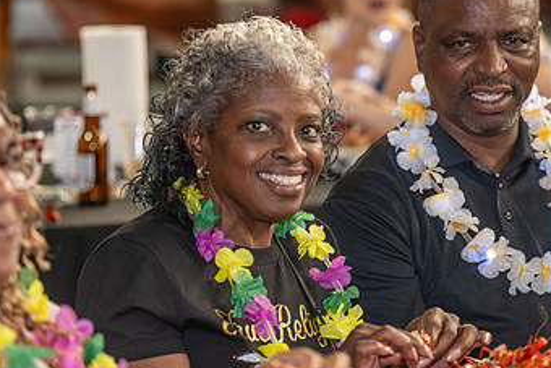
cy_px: 190
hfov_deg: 12.3
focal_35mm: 167
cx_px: 387
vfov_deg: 8.2
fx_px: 2557
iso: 500
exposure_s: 1/100
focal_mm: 98
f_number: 2.8
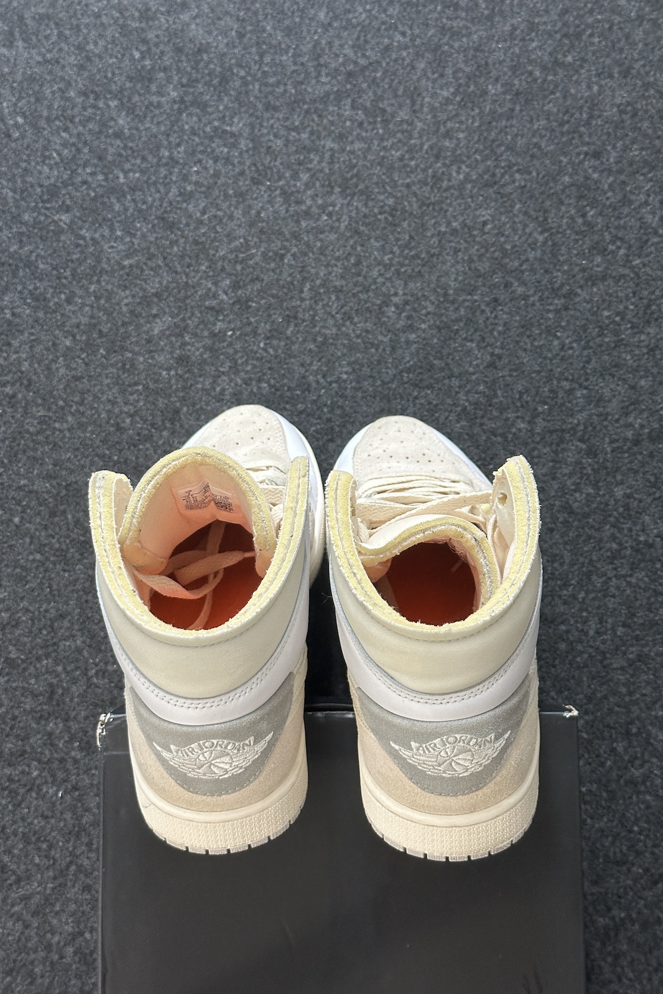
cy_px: 497
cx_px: 321
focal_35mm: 50
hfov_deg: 27.0
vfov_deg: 39.6
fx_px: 1381
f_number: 1.78
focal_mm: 6.86
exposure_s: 1/33
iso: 400
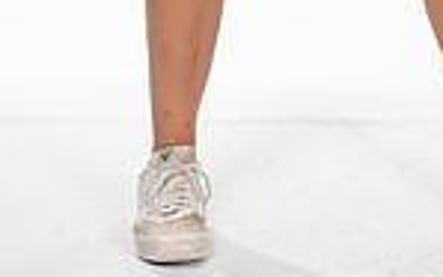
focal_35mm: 191
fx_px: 2305
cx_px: 327
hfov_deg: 11.0
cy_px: -340
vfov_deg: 6.6
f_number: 7.1
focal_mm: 62
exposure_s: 1/320
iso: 800
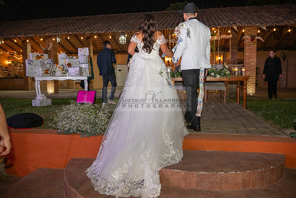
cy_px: 99
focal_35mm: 28
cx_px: 148
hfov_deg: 65.5
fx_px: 230
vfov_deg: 46.4
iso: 2000
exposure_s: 1/200
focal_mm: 28
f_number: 5
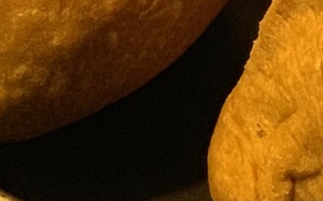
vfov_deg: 4.0
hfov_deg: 6.4
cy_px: -170
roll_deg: -1.0
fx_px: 2869
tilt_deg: -38.1
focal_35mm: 326
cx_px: 400
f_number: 2.4
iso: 320
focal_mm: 6
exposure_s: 1/60
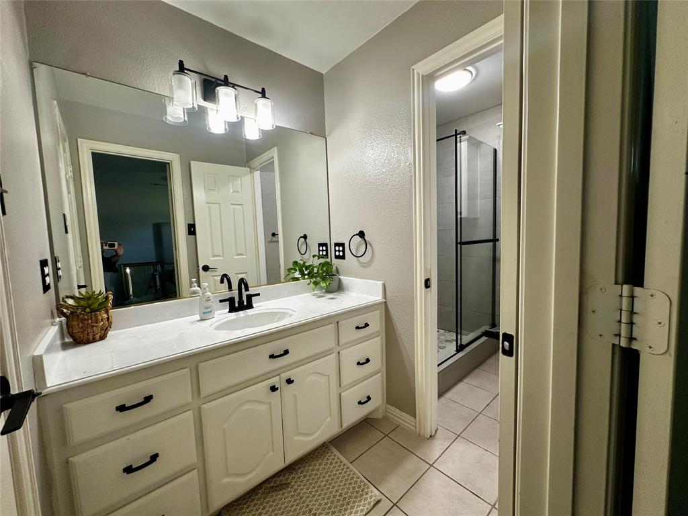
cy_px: 258
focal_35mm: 14
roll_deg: +1.4
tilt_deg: -4.3
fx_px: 278
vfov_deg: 85.7
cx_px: 344
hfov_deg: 102.1
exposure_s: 1/60
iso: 160
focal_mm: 2.22
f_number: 2.2
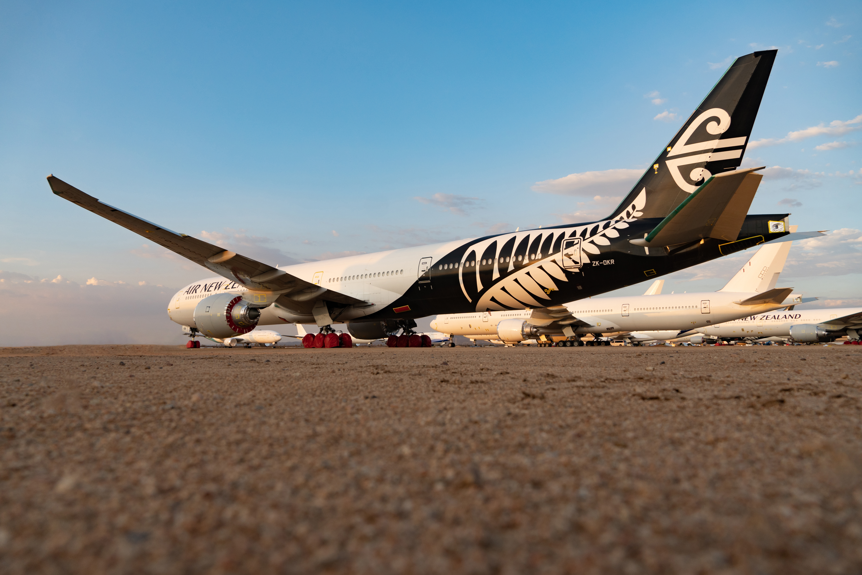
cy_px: 288
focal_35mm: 27
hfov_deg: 67.4
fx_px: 646
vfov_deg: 47.9
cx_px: 431
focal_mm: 18
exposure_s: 1/200
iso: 125
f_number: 5.6
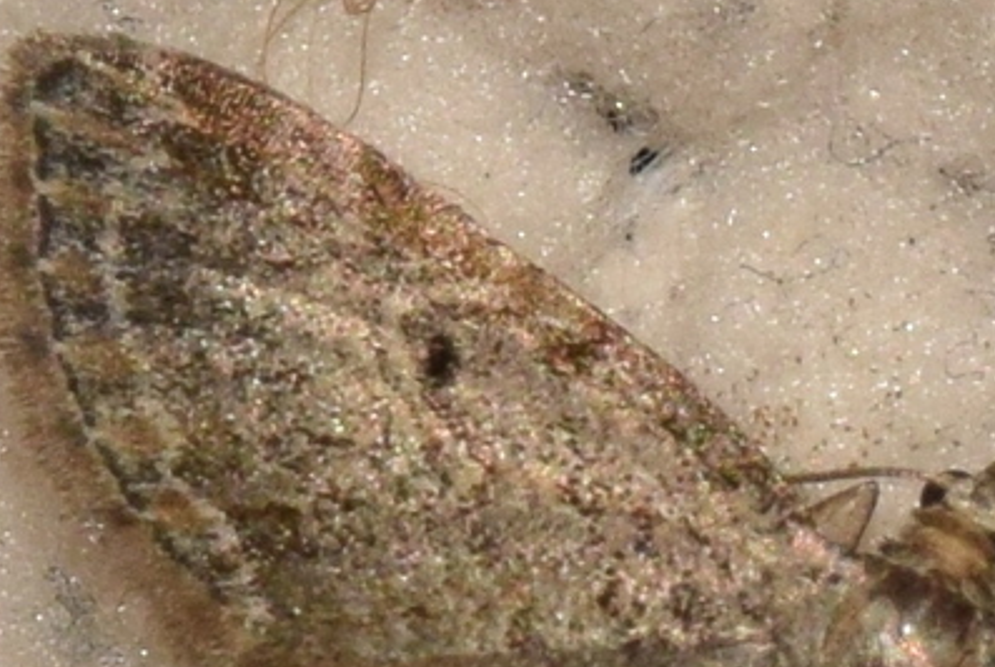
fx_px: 14006
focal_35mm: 506
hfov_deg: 4.1
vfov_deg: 2.7
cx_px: 881
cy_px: 682
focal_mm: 140
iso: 400
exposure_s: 1/200
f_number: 14
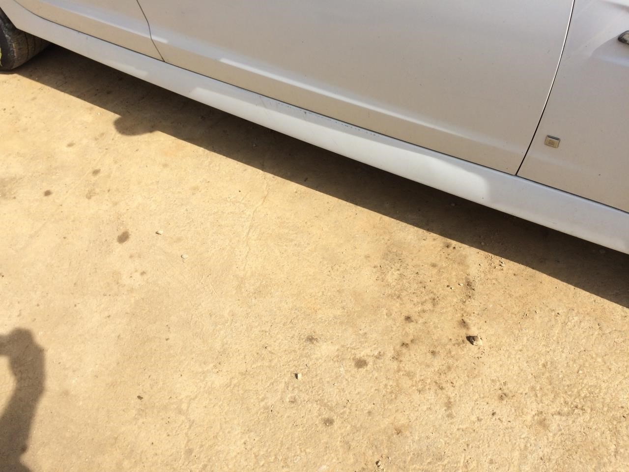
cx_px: 314
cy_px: 236
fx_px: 527
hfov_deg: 61.7
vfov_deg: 48.2
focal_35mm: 29
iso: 32
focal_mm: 4.15
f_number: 2.2
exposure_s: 1/1520
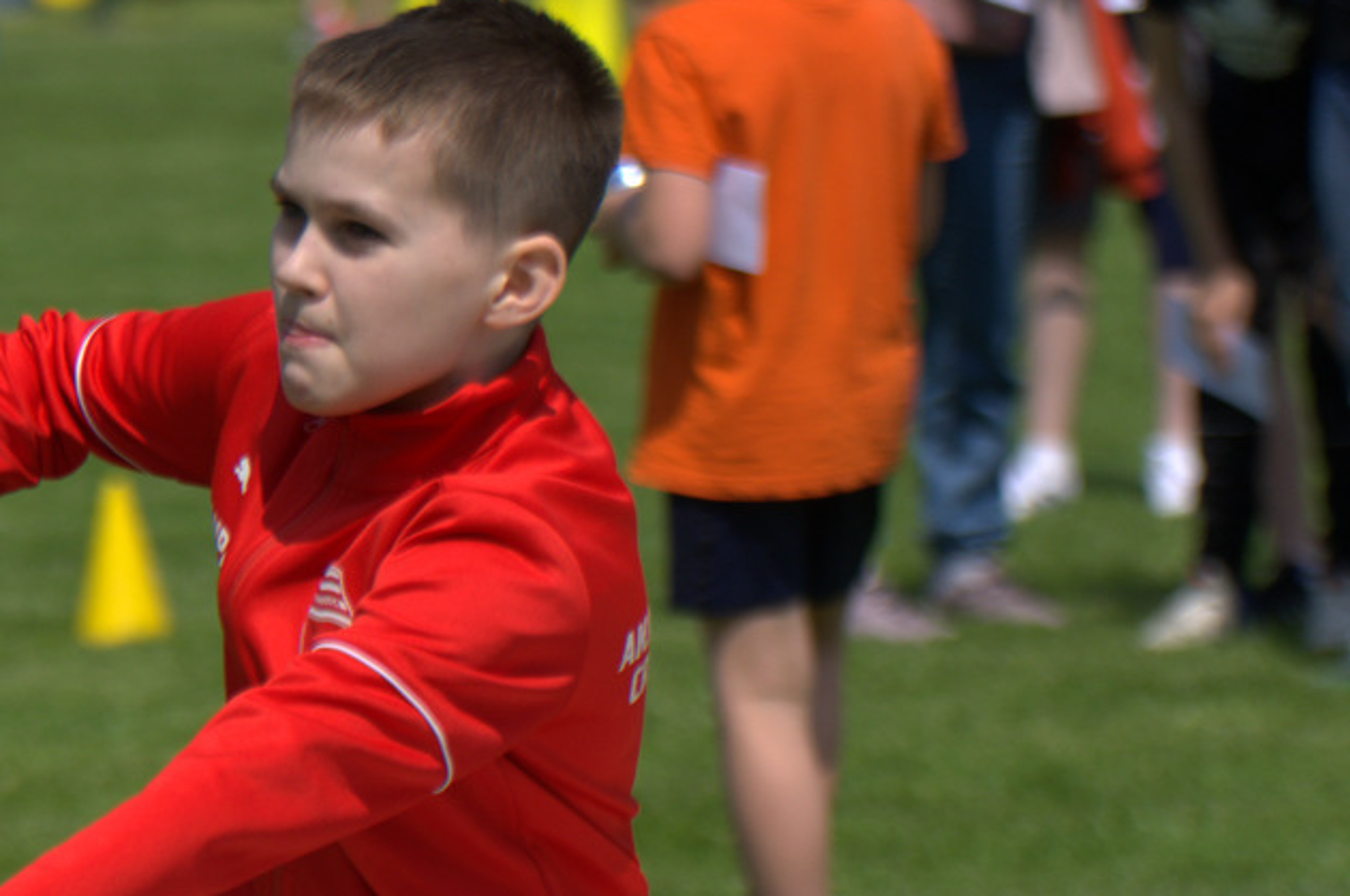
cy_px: 1302
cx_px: -175
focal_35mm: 477
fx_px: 17864
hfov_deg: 4.3
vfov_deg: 2.9
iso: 100
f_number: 2.8
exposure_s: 1/1600
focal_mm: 98
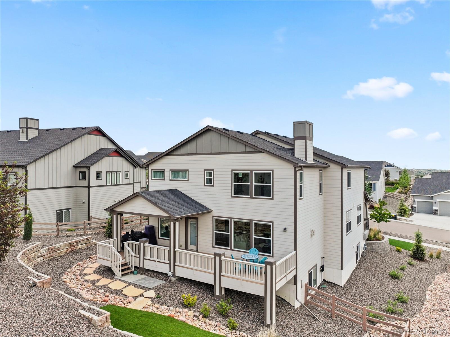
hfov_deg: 71.6
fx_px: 312
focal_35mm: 24
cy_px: 168
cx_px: 225
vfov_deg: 56.8
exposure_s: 1/1600
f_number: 2.8
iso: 180
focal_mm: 12.29
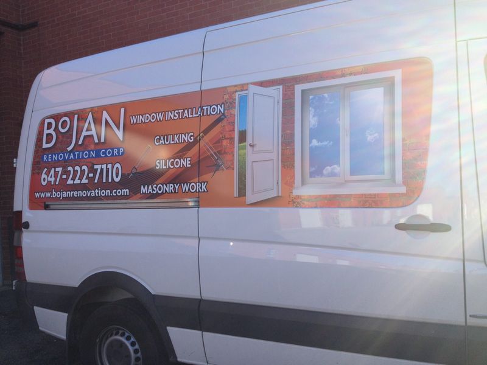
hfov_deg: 52.6
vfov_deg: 40.7
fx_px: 492
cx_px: 244
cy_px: 182
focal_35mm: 35
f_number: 2.4
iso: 50
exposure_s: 1/493
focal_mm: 4.28
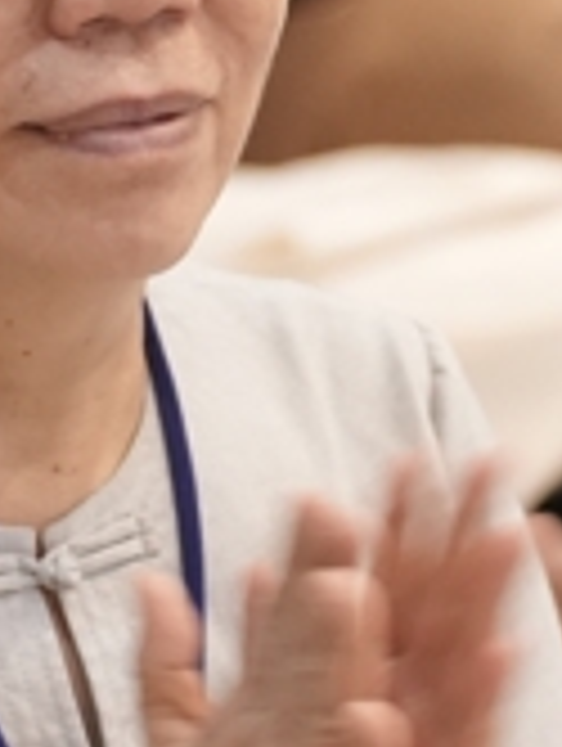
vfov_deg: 3.8
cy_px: 880
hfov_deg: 2.9
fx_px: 11206
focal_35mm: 519
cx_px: 297
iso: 4000
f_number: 2.8
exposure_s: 1/160
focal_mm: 92
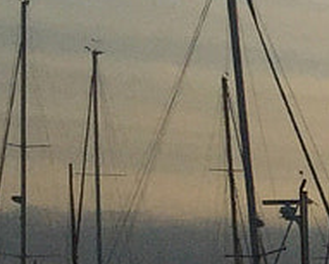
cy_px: 350
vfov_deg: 6.5
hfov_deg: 6.8
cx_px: 1218
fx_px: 2309
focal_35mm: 237
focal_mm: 4.15
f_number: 2.2
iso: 32
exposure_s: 1/3968
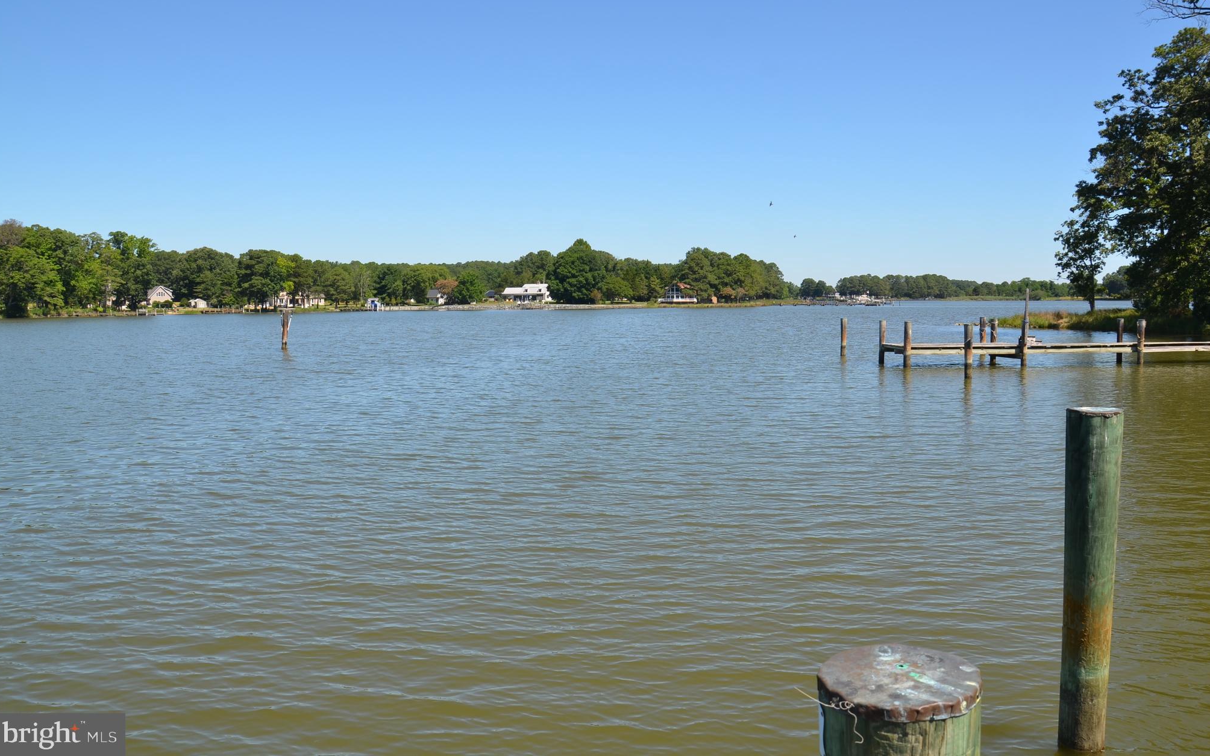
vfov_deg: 44.5
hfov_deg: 66.5
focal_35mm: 28
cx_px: 610
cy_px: 348
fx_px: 923
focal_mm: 18
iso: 110
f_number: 8
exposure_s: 1/250
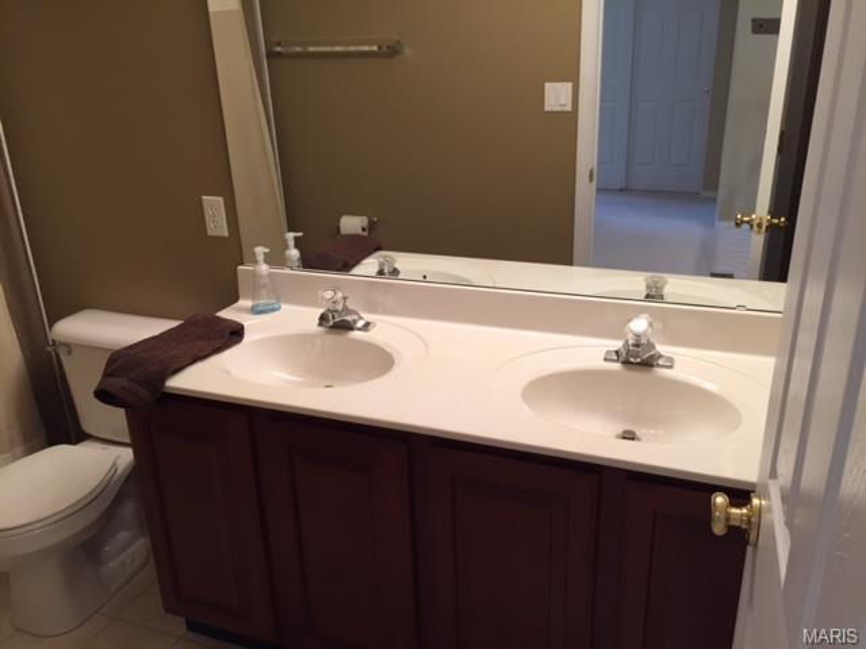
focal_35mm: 29
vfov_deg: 48.2
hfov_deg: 61.7
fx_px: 726
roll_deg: +1.3
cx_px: 433
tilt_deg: -21.2
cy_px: 324
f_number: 2.2
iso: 40
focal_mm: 4.15
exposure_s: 1/30
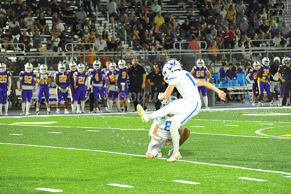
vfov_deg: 6.9
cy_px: 97
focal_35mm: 200
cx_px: 146
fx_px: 1616
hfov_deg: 10.3
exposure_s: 1/160
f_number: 5.6
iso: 4000
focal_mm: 200
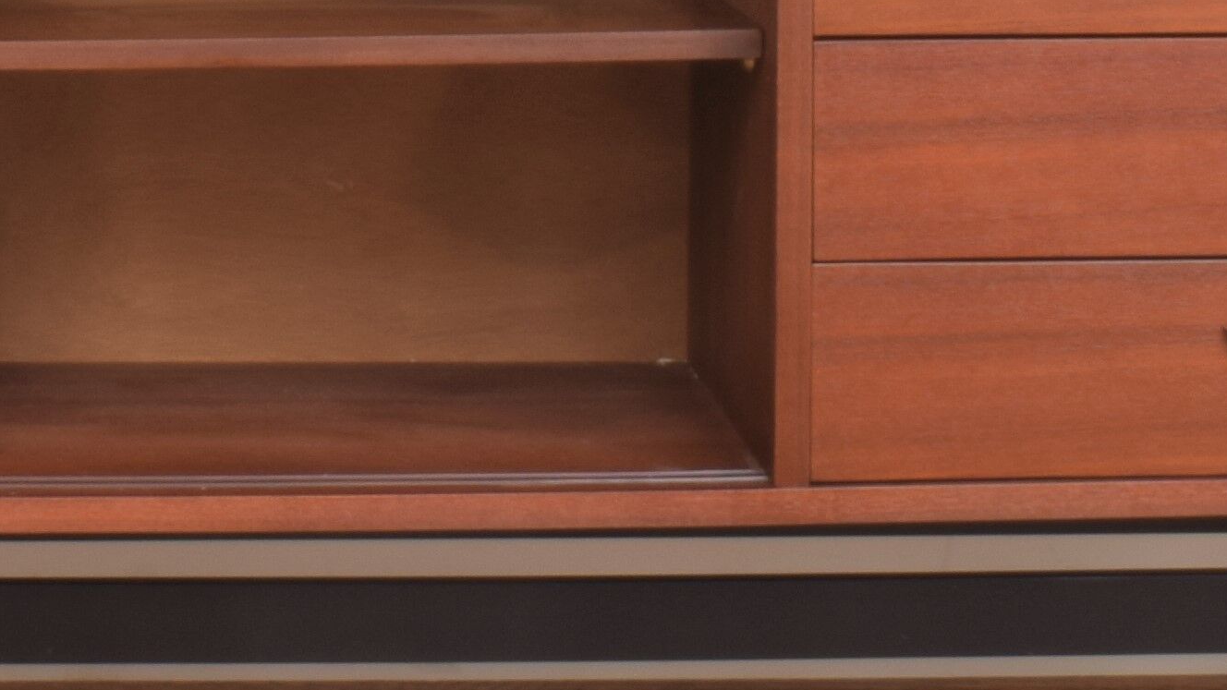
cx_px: 227
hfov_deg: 15.0
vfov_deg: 8.4
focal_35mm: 142
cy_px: -272
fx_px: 4620
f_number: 22
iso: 100
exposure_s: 4
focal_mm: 20
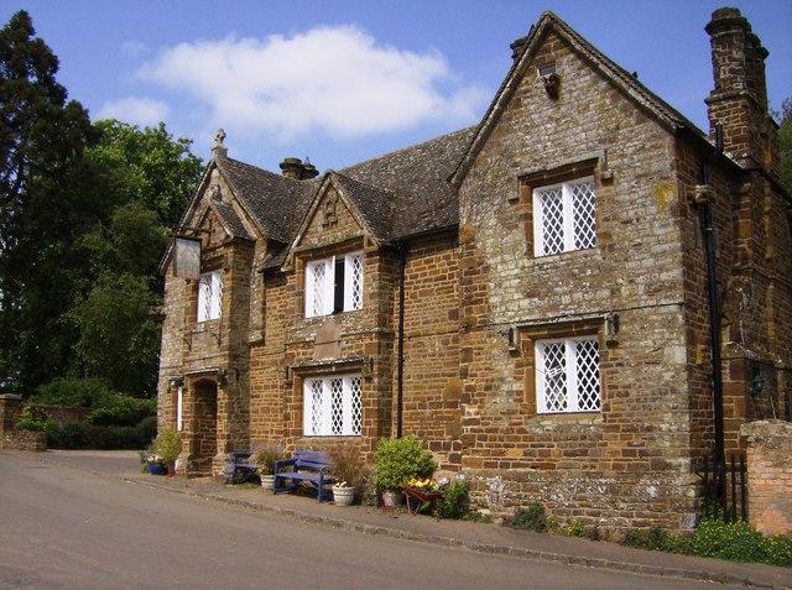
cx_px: 396
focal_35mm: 36
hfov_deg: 51.5
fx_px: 822
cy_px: 295
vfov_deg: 39.5
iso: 100
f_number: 4.7
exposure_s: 1/1264
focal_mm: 6
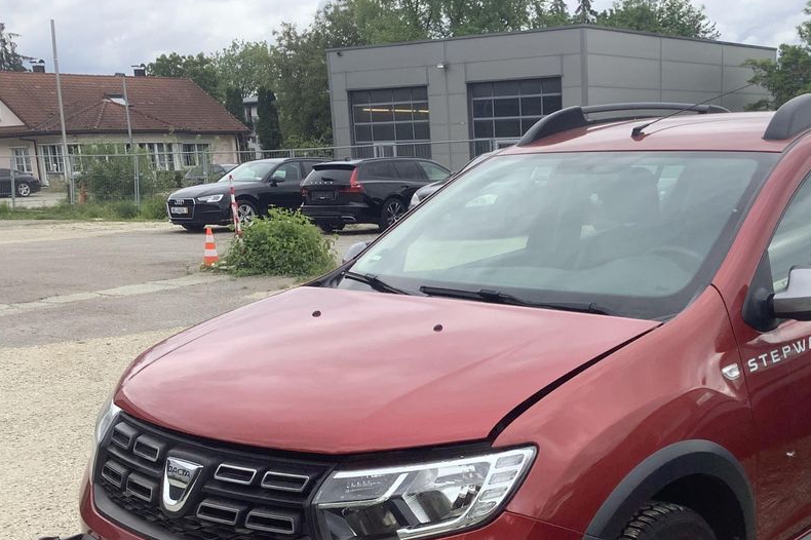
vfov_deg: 27.0
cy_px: 420
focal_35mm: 49
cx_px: 555
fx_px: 1103
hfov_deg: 39.8
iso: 25
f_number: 2.4
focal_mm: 3.3
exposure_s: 1/390
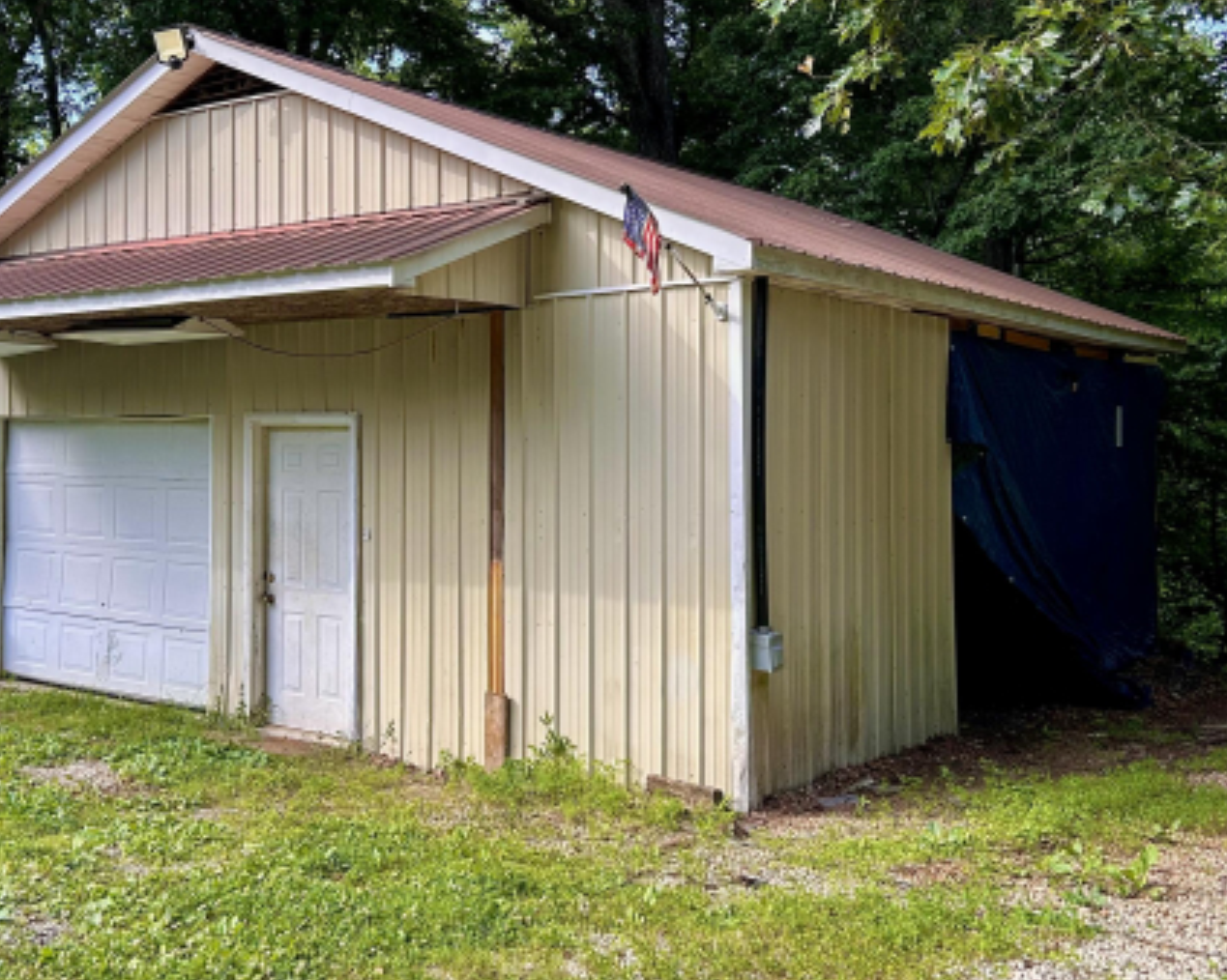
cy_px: 412
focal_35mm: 40
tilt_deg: -0.2
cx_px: 486
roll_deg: +0.3
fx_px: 1452
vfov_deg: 37.2
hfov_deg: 45.5
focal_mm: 5.7
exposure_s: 1/513
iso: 50
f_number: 1.5
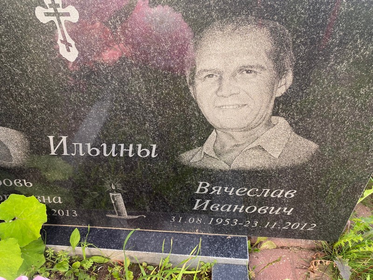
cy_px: 140
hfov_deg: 67.3
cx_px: 186
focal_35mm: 26
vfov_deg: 53.1
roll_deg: +2.9
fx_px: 280
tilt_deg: -40.4
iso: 32
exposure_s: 1/163
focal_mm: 4.25
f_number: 1.8
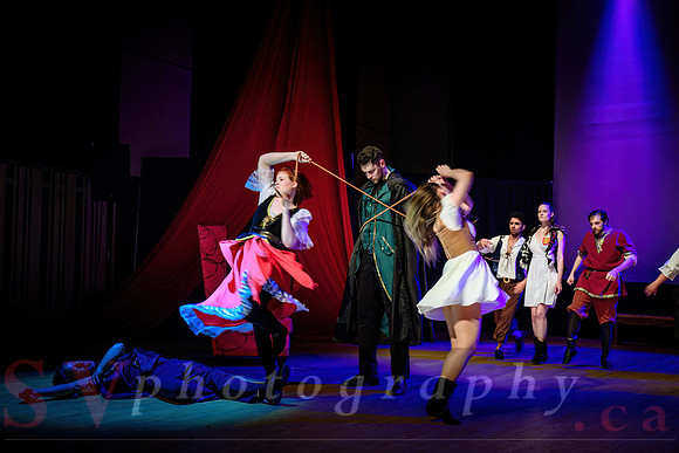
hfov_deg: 48.5
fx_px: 753
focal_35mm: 40
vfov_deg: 33.4
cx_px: 344
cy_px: 251
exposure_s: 1/60
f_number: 2.8
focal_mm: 34
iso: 640
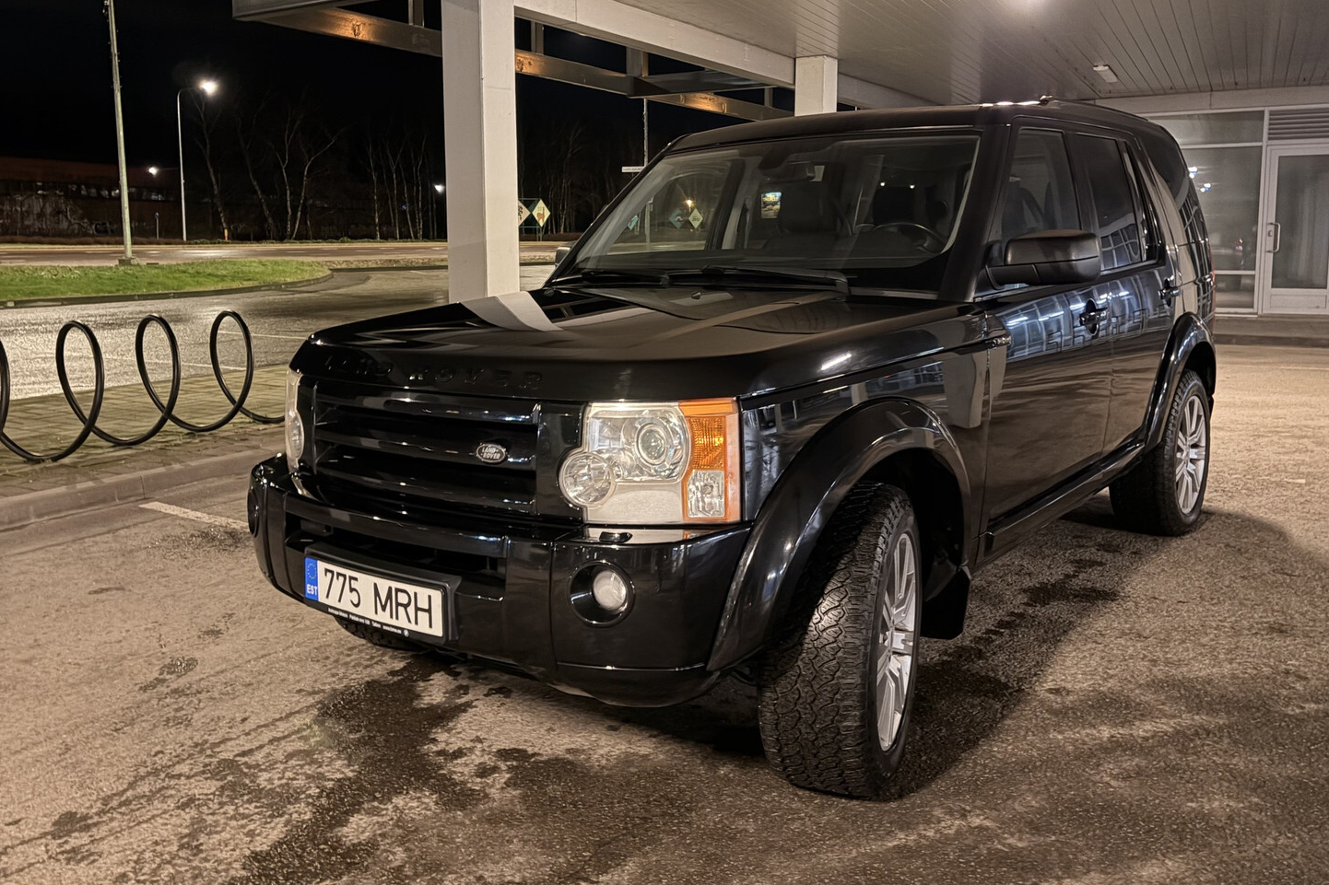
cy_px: 348
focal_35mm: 30
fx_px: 1107
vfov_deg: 43.3
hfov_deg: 61.9
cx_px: 668
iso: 640
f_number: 1.6
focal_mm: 5.96
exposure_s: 1/13
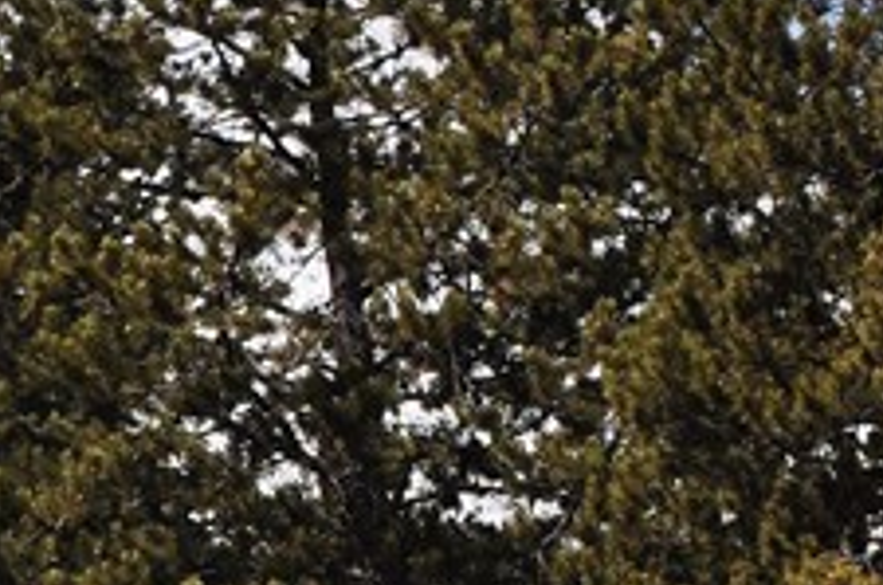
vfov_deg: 1.9
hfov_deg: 2.9
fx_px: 17378
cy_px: 385
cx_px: -483
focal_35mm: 710
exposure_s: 1/2000
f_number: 11
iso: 400
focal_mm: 98
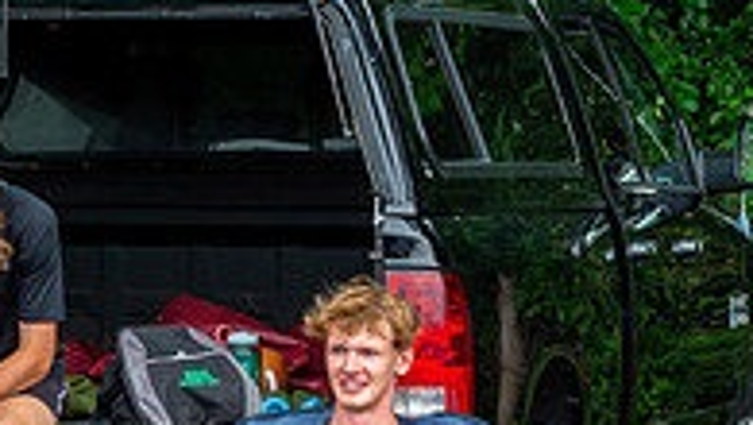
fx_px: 5455
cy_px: 383
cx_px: -97
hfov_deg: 7.8
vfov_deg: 4.5
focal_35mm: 273
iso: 1250
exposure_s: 1/100
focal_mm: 65
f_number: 13
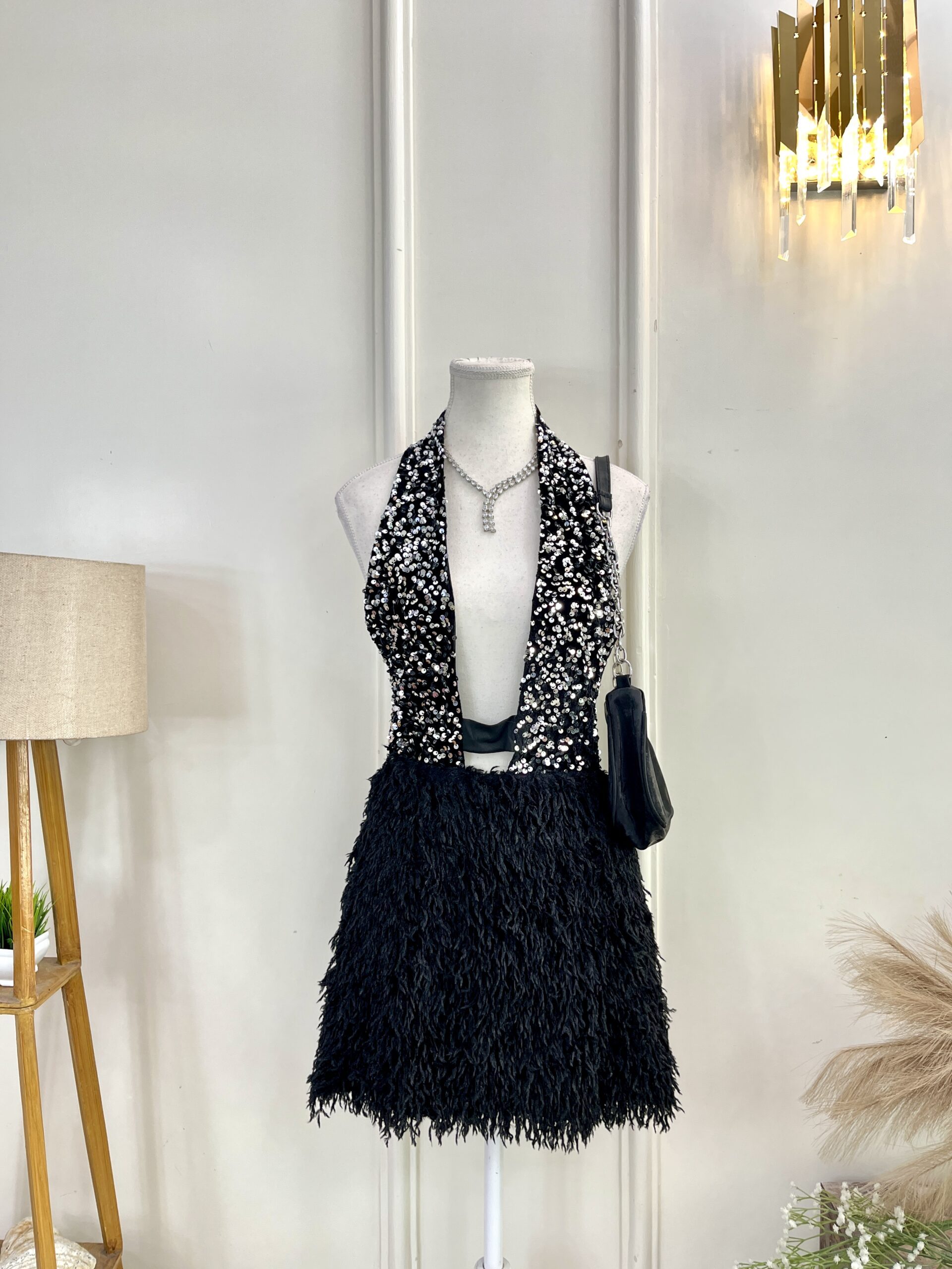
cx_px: 476
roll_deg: -0.3
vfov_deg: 67.3
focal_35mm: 26
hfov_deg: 53.1
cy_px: 634
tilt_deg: -2.3
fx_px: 953
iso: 80
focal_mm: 5.1
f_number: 1.6
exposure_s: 1/100
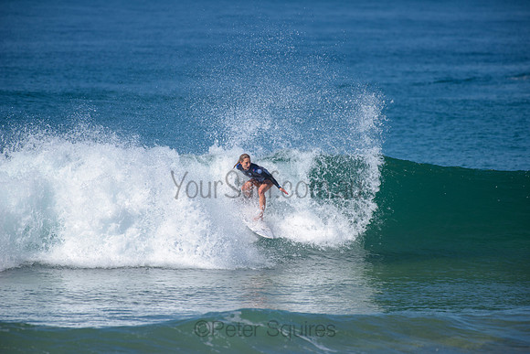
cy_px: 177
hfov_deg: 4.1
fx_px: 7362
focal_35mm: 500
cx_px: 265
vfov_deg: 2.8
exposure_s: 1/2000
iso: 180
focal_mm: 500
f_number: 5.6
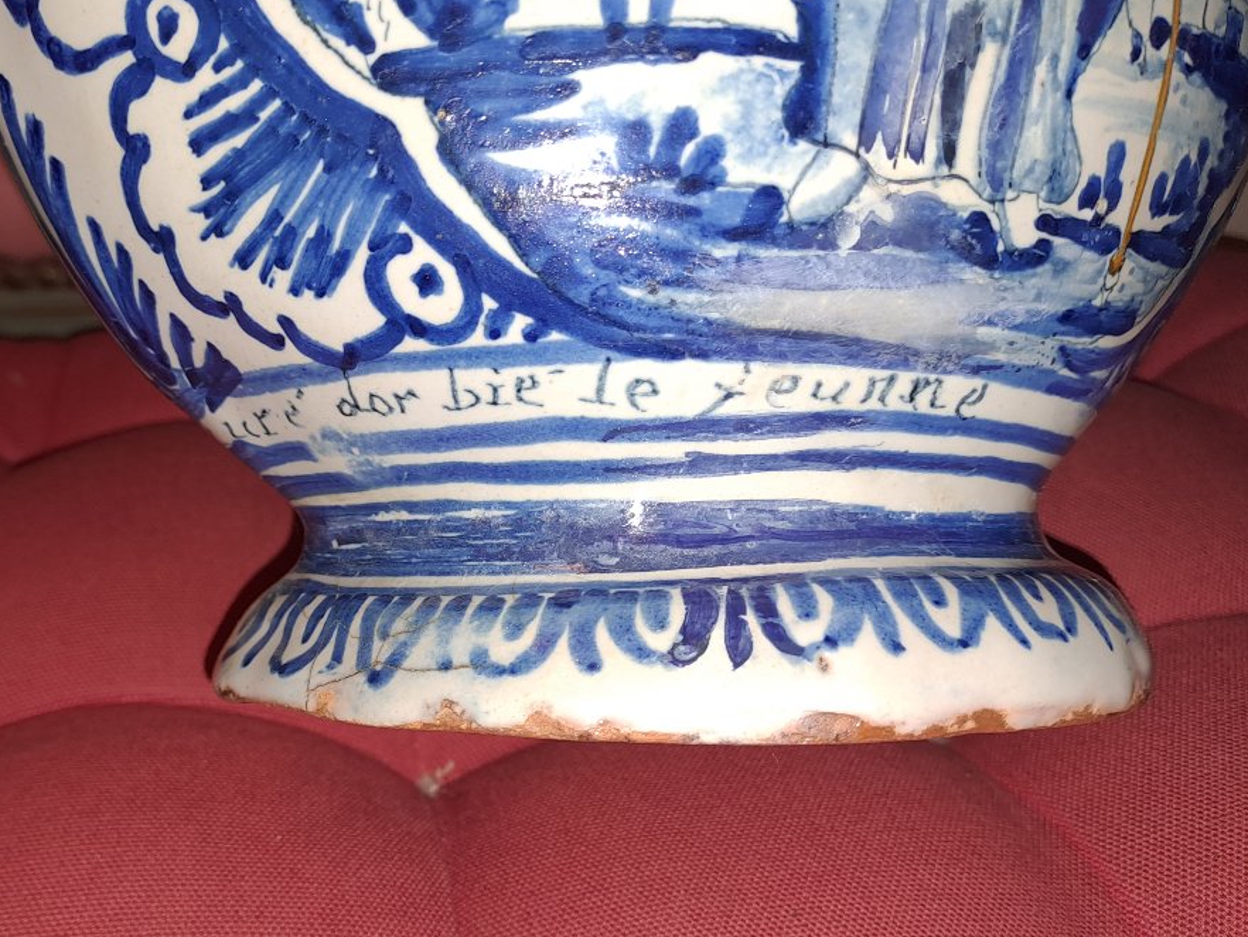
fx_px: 1226
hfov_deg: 53.0
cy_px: 514
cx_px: 432
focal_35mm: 34
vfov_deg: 41.8
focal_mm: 4.65
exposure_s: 1/50
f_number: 1.8
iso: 64
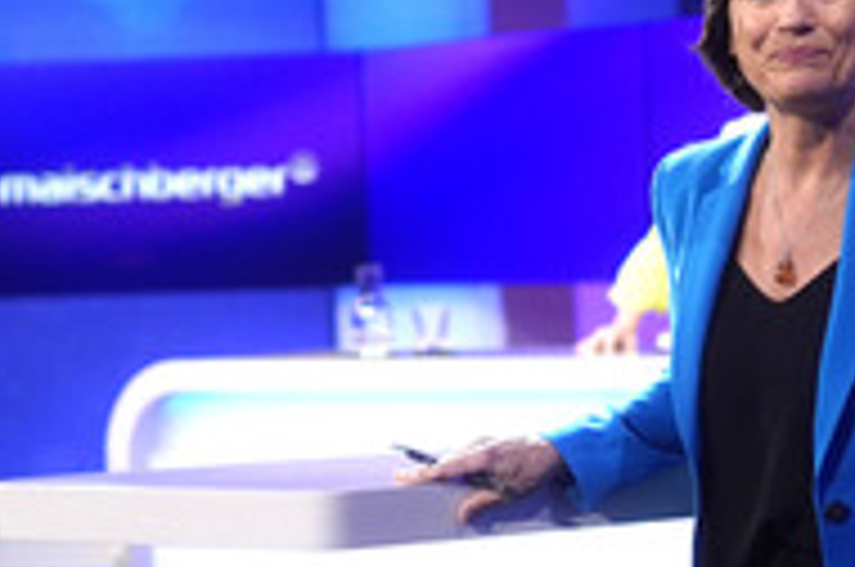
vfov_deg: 12.7
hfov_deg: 18.5
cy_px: 468
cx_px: 907
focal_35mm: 107
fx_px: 2537
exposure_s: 1/250
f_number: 1.4
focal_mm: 30
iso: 640
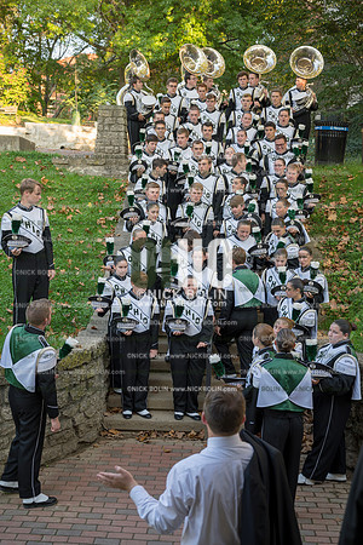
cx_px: 182
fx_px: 681
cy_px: 272
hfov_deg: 29.9
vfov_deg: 43.6
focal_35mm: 45
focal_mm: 45
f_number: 4
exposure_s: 1/80
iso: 125
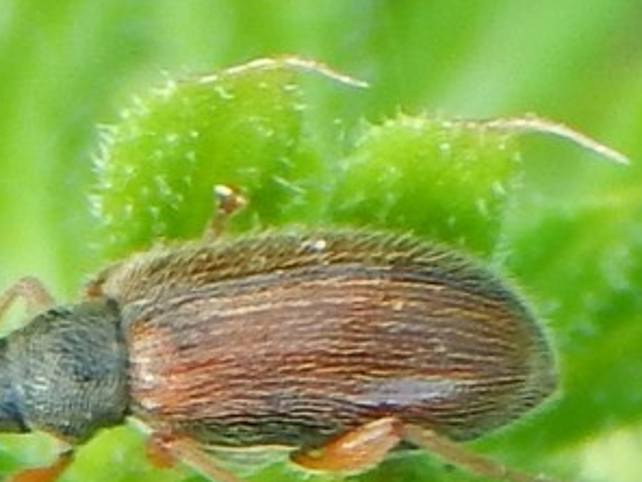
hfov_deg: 5.3
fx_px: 6992
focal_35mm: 377
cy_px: 358
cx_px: 235
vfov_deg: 3.9
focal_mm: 23.4
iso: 140
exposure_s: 1/30
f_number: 4.8
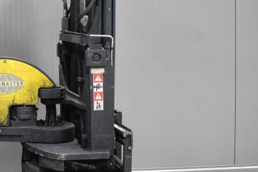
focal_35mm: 78
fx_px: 559
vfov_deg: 17.4
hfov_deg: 23.6
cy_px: 36
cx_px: -56
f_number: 4.5
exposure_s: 1/30
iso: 1600
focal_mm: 20
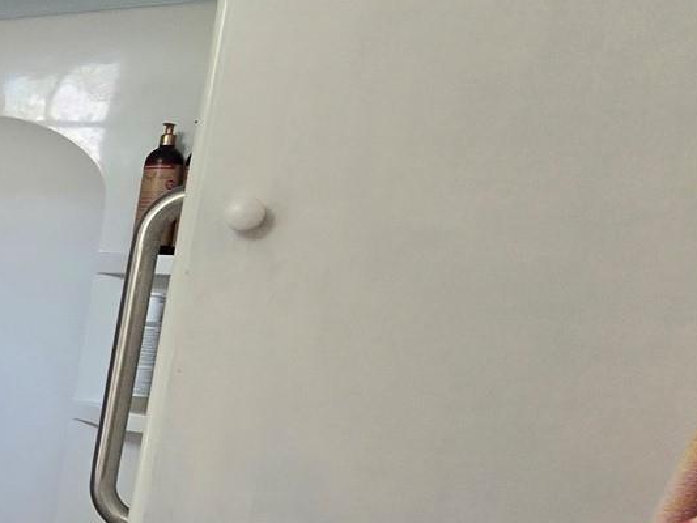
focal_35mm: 39
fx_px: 785
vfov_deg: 34.5
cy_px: 481
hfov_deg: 32.4
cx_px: -256
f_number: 2.2
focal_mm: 2.2
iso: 320
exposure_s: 1/60
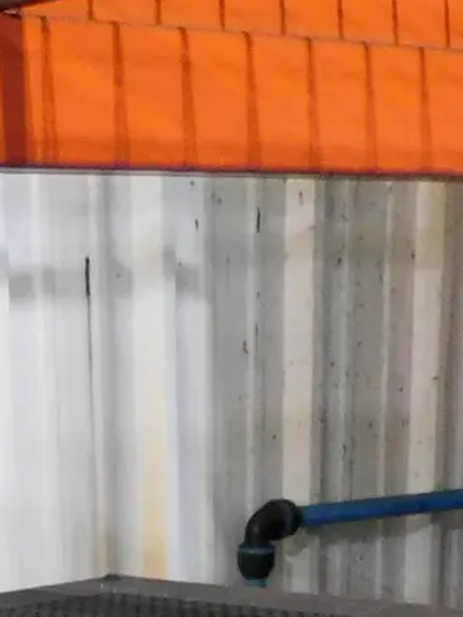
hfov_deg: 13.3
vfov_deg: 14.0
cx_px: 61
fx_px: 1978
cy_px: 1340
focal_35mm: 111
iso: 400
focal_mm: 4
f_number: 3
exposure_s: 1/15
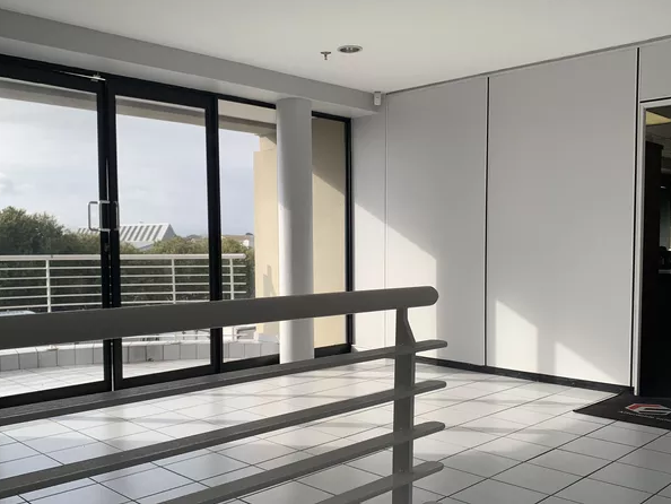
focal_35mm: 35
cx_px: 358
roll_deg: +0.6
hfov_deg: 52.6
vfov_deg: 40.6
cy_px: 301
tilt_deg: -2.1
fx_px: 679
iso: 25
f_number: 1.8
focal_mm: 4.25
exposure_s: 1/543
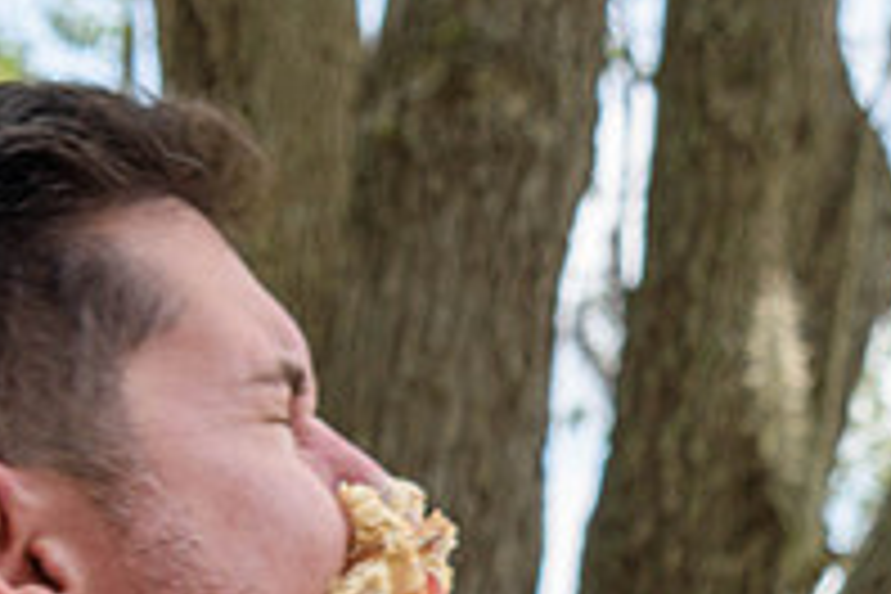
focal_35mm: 229
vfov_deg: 6.0
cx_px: 896
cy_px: 790
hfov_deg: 8.9
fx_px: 5667
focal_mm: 52
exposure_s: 1/250
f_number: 8
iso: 200
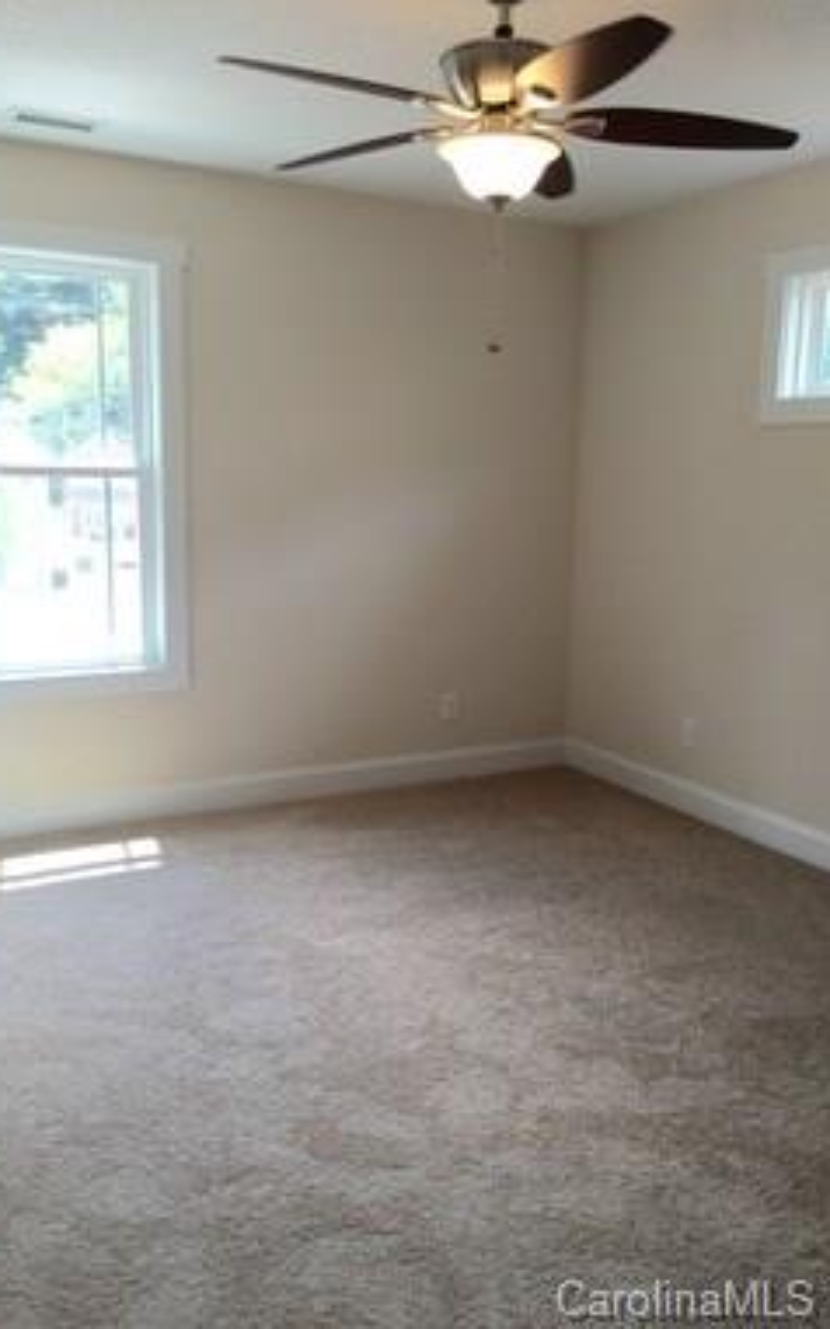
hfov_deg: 40.5
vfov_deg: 61.2
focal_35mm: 31
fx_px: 1122
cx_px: 453
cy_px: 663
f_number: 2.2
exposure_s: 1/120
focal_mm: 4.15
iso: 40
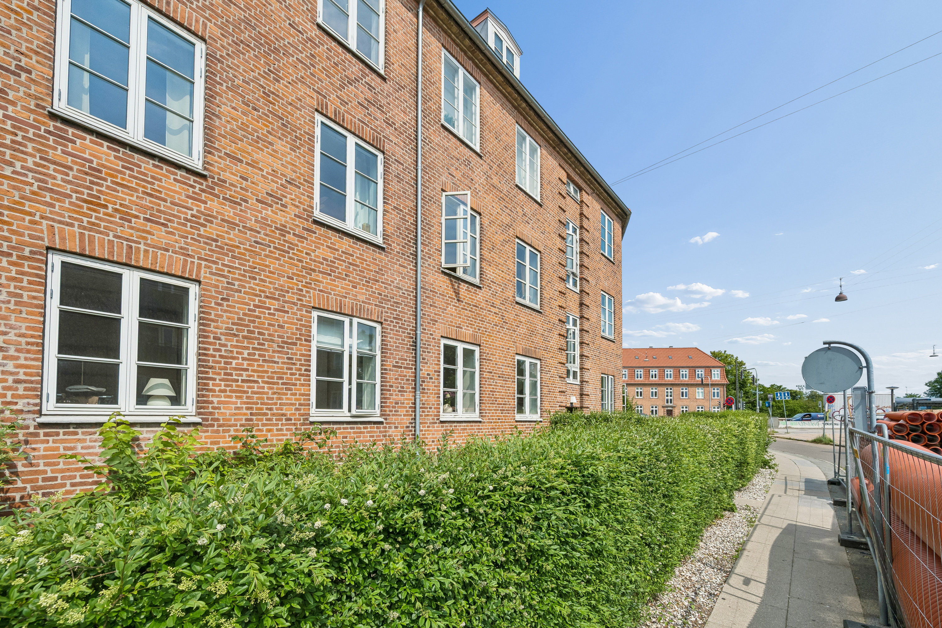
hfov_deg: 104.3
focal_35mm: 14
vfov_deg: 81.2
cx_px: 471
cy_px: 314
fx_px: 366
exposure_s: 1/3200
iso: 400
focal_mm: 14
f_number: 6.3
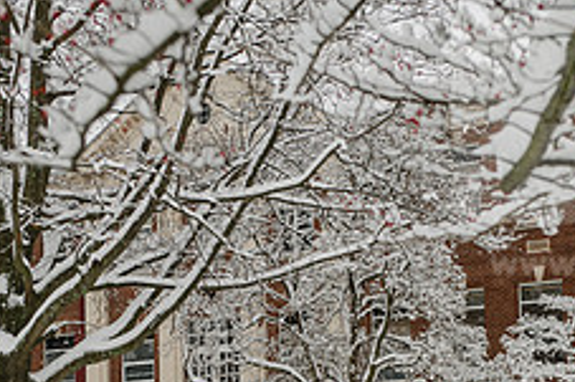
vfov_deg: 10.7
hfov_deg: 16.0
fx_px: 2043
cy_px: 317
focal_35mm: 128
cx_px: 375
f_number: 3.5
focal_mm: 50
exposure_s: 1/400
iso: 250
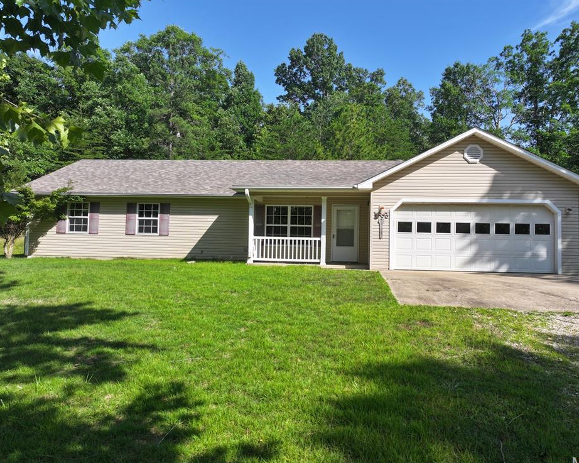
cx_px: 313
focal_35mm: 26
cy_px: 237
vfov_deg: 54.9
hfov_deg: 65.9
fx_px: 445
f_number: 2.8
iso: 120
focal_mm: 12.29
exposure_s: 1/1250
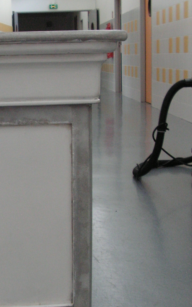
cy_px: 173
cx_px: -4
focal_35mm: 71
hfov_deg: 17.9
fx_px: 594
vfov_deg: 28.9
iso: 125
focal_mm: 6.5
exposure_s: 1/50
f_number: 3.2
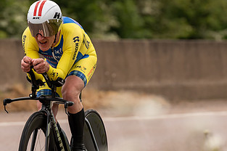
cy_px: 42
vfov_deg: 2.5
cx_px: 50
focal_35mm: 552
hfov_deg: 3.7
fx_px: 3477
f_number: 4
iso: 200
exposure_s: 1/1000
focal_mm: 200
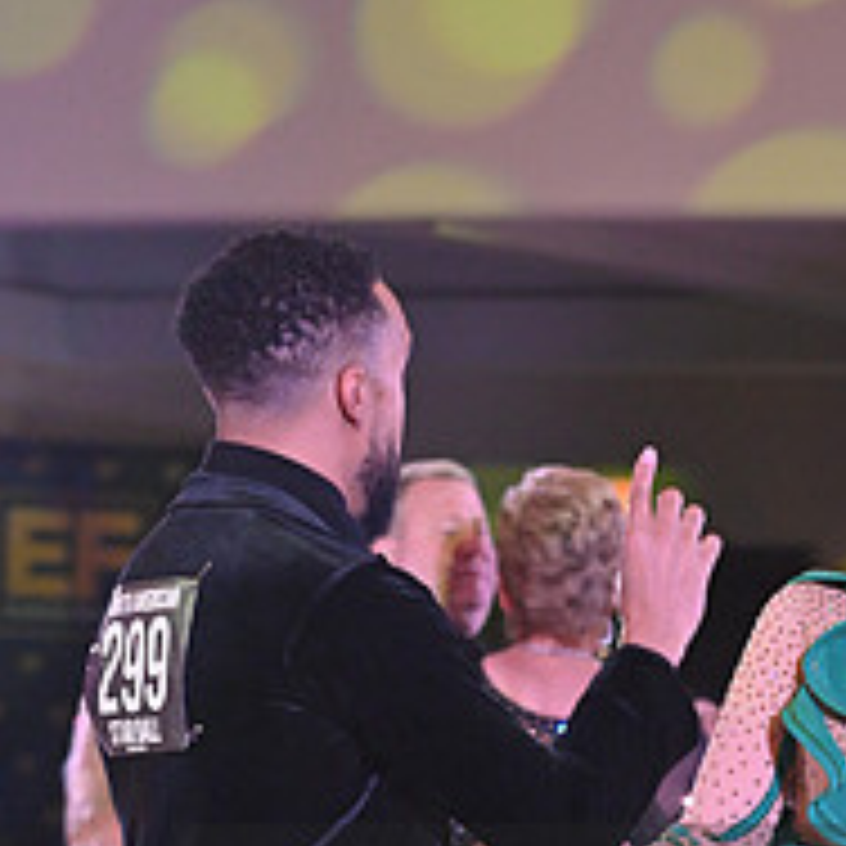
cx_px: 794
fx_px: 7410
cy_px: 976
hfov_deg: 6.5
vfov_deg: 6.5
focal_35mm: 268
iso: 3200
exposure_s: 1/320
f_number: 5
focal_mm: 102
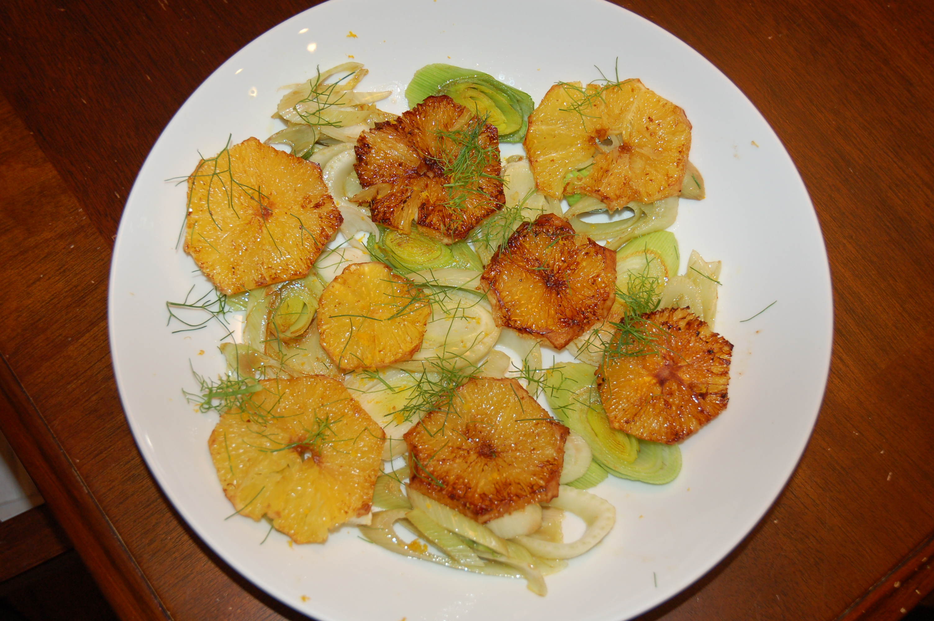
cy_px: 310
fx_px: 1128
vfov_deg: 30.8
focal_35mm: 44
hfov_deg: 45.0
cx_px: 467
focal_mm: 29
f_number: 4
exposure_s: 1/60
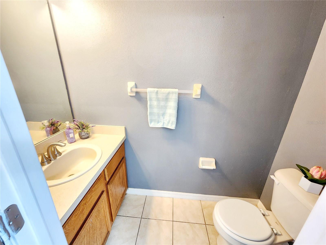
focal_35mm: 13
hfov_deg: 106.2
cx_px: 163
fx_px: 122
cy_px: 122
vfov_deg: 89.9
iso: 500
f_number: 2.2
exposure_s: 1/30
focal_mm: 2.2
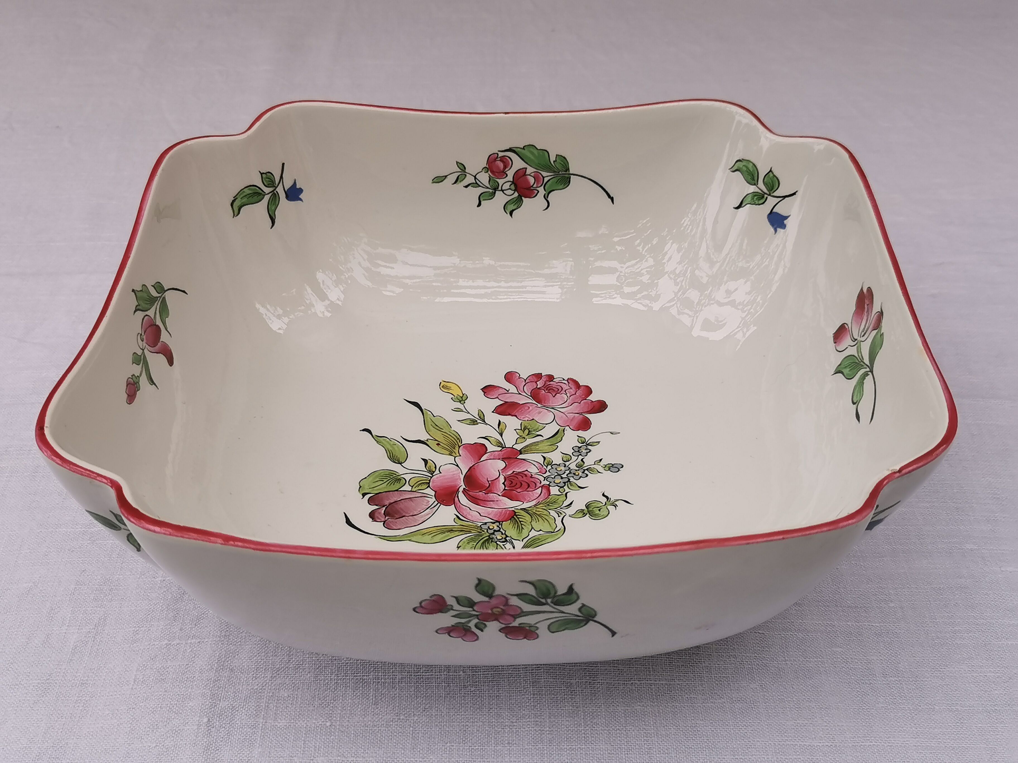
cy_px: 382
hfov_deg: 41.2
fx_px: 1353
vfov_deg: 31.5
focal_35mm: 46
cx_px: 509
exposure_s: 1/467
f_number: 1.8
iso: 50
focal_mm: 5.58
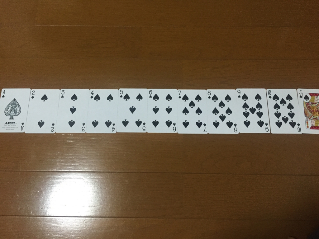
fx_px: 267
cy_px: 120
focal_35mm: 29
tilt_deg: -74.2
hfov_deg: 61.7
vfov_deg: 48.2
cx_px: 160
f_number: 2.2
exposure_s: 1/30
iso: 200
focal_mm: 4.15
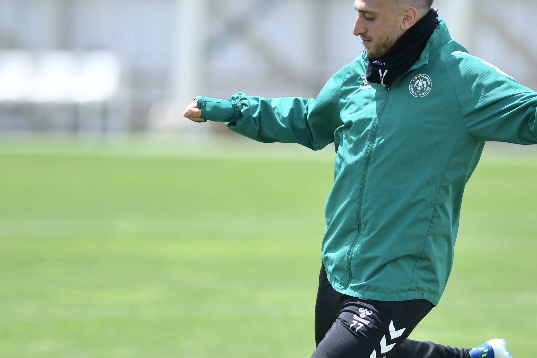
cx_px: 309
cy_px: 231
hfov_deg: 3.1
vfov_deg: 2.0
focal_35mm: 674
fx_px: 10054
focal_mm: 300
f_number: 2.8
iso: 320
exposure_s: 1/3200
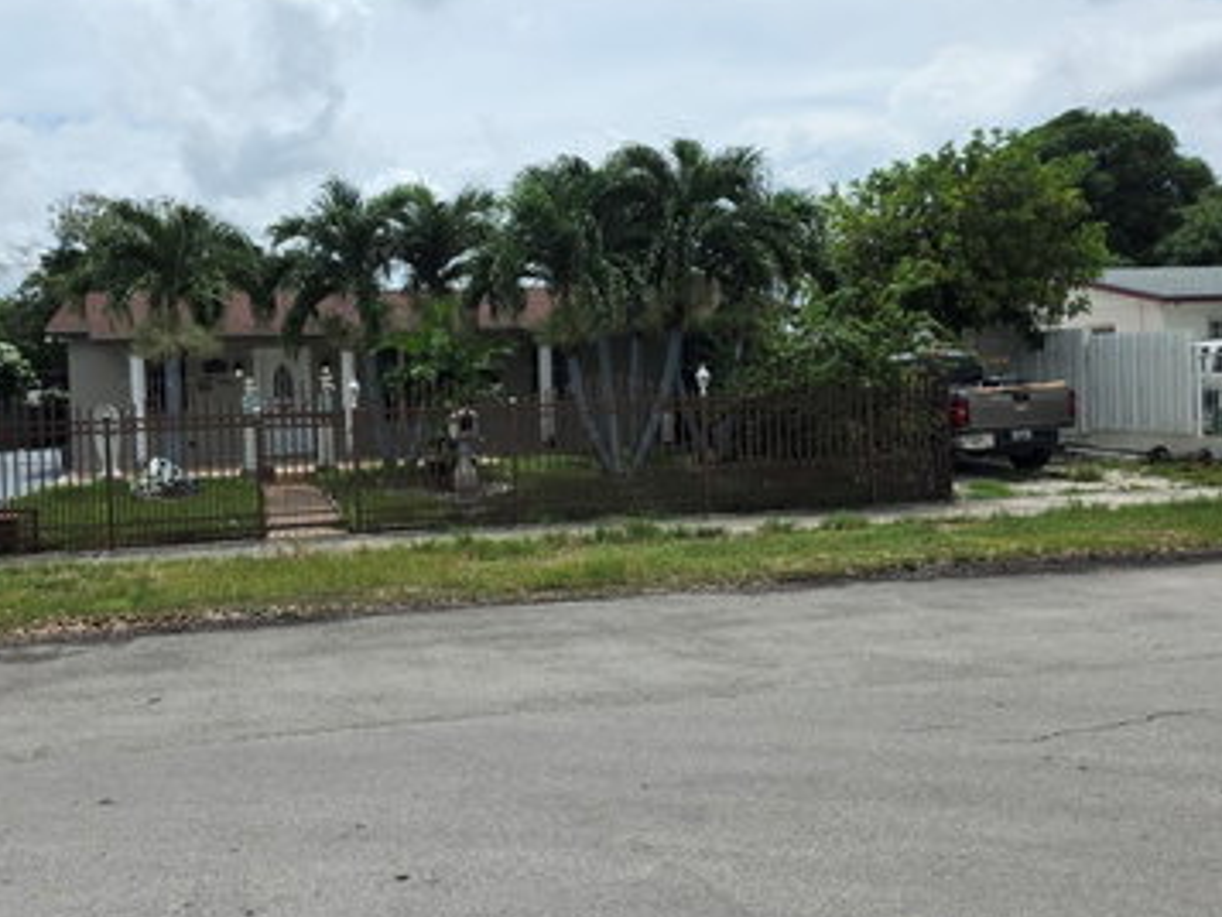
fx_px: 1165
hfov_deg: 54.7
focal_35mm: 33
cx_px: 462
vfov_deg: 42.9
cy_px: 414
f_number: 1.7
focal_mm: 6.25
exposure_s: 1/7944
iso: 64
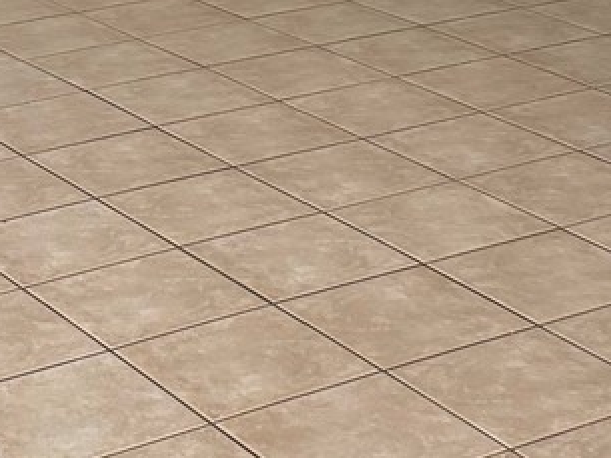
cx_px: 246
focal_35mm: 126
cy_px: -310
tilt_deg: -6.1
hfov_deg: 15.6
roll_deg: +0.1
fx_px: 2225
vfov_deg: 11.1
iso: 250
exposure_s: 1/120
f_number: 1.78
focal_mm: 6.76
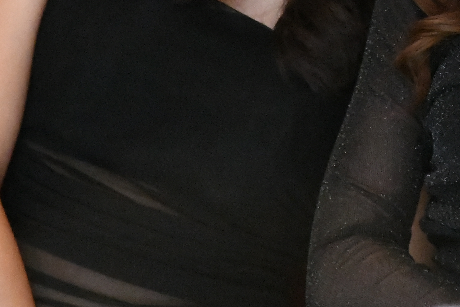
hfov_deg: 4.6
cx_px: 561
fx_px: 5750
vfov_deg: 3.0
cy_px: -237
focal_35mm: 450
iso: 16000
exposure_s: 1/400
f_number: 4
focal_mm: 120
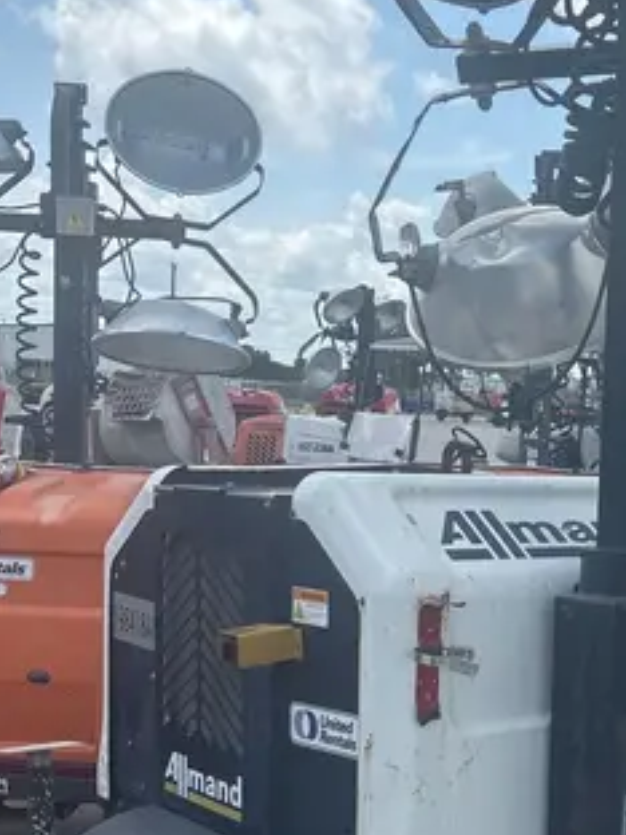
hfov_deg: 23.6
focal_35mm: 61
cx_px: 522
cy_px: 587
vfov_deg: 31.3
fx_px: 1471
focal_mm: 5.96
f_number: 1.6
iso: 50
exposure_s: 1/2857
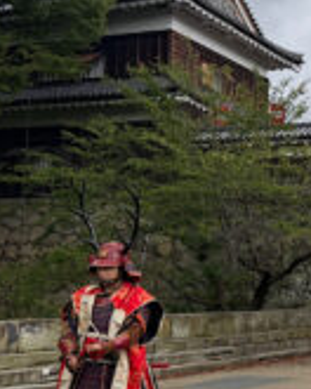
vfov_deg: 27.9
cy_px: 215
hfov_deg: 20.4
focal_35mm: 68
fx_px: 782
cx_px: 410
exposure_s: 1/448
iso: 100
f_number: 1.78
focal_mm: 6.76
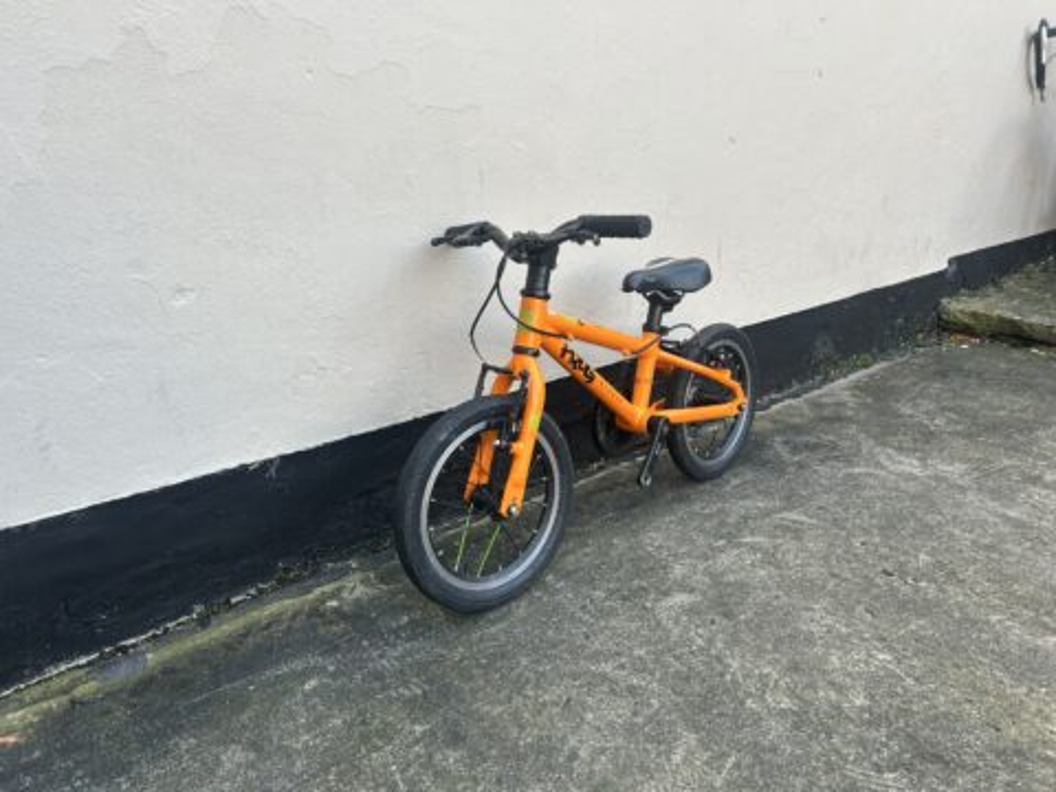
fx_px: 793
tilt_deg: -19.5
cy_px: 396
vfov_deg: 53.1
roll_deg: +1.6
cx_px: 528
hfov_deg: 67.3
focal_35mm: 26
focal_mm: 5.7
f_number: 1.5
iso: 50
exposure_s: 1/307
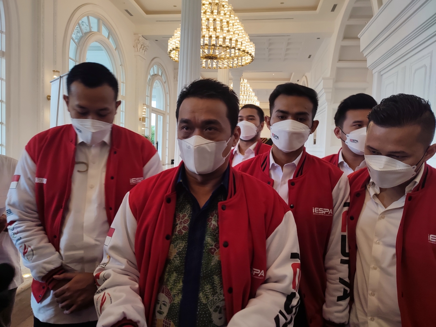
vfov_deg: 54.9
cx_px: 218
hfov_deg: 69.4
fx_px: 315
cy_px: 164
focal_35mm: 25
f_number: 1.9
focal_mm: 6.04
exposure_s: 1/33
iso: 64
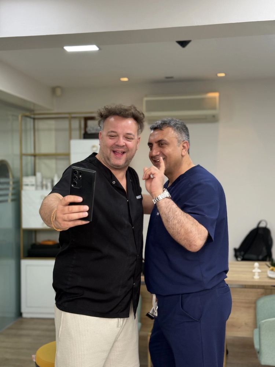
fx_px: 508
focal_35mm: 48
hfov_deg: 30.3
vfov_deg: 39.7
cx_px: 138
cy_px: 184
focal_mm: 6.76
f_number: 1.78
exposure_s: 1/50
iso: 80
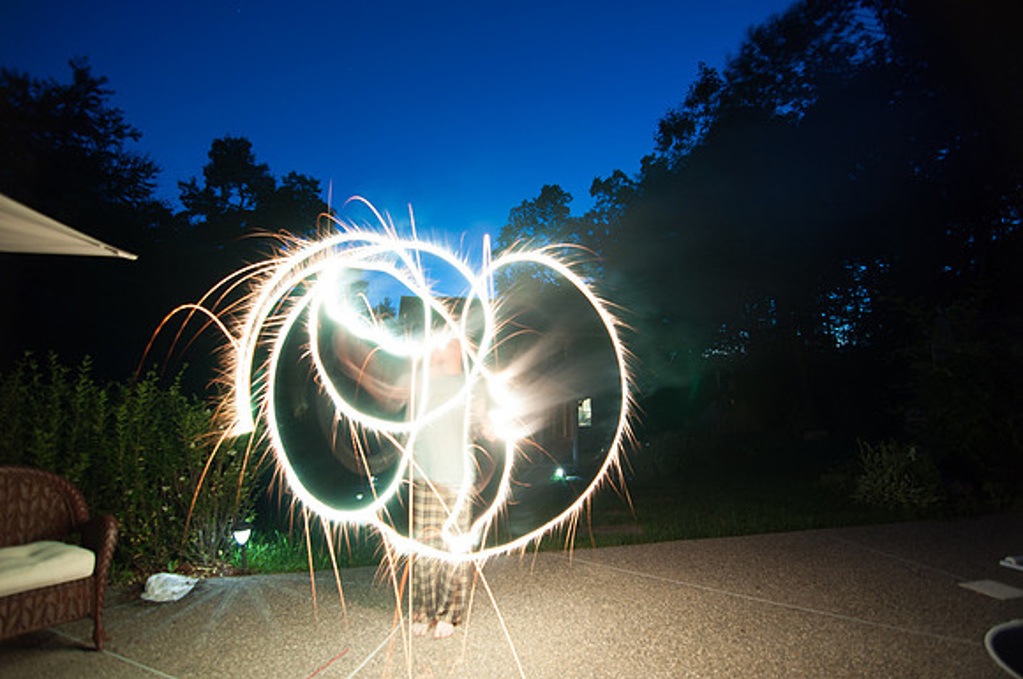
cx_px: 512
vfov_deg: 71.9
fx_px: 468
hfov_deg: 95.1
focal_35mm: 16
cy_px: 340
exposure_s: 5
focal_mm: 11
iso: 200
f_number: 2.8
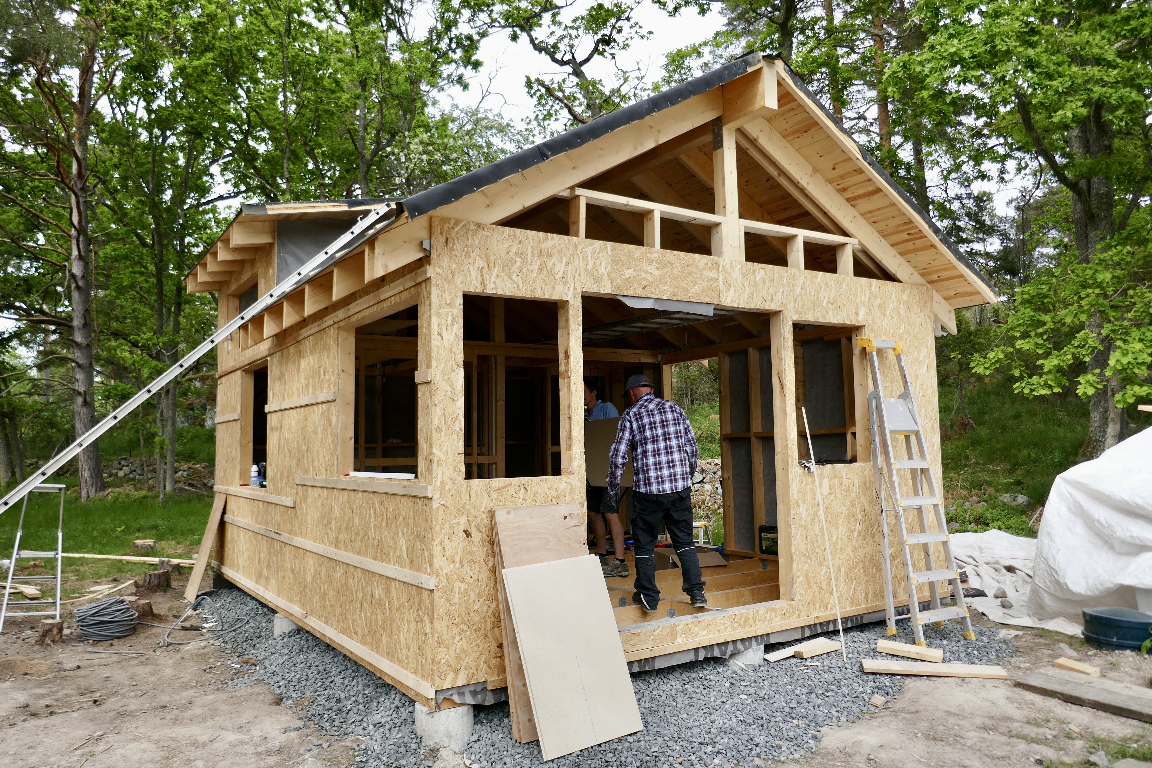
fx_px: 800
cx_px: 576
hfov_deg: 71.5
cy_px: 384
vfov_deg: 51.3
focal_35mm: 25
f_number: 2.8
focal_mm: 9.1
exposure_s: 1/500
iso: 125
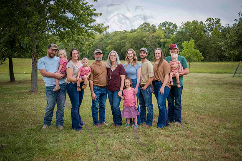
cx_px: 121
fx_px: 255
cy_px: 80
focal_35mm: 38
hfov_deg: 50.7
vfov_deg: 35.1
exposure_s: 1/500
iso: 400
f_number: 5.6
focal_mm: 38
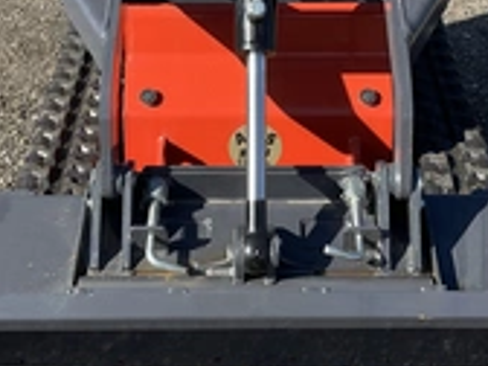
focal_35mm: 69
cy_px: 20
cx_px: 253
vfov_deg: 20.8
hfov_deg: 28.2
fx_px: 973
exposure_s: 1/842
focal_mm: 3
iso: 25
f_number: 1.8
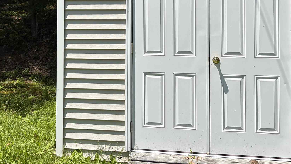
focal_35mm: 53
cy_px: 14
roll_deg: -0.2
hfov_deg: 39.2
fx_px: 409
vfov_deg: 22.1
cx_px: 144
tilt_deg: +1.8
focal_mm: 5.96
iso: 50
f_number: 1.6
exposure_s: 1/4065
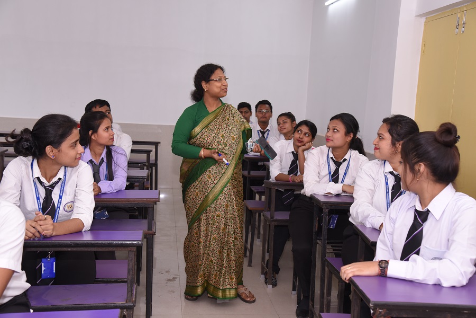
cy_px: 159
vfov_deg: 29.2
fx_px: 608
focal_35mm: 46
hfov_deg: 42.7
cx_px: 238
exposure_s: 1/125
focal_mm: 46
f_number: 6.3
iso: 800
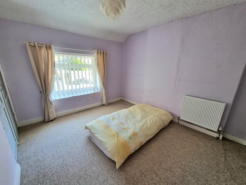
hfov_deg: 106.2
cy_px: 92
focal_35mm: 13
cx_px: 123
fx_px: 92
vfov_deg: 89.9
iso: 160
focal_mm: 2.2
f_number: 2.2
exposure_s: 1/50
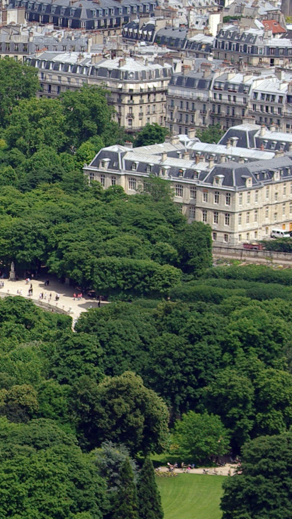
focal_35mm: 358
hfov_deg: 3.3
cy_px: 254
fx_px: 4927
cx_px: -458
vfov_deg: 6.0
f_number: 5.6
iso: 100
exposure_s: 1/750
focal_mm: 70
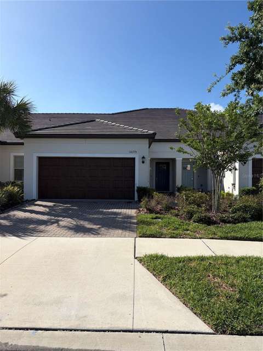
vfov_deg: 67.3
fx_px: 263
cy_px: 176
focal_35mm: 26
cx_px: 132
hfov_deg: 53.1
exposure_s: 1/5348
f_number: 1.6
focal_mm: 5.96
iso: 64
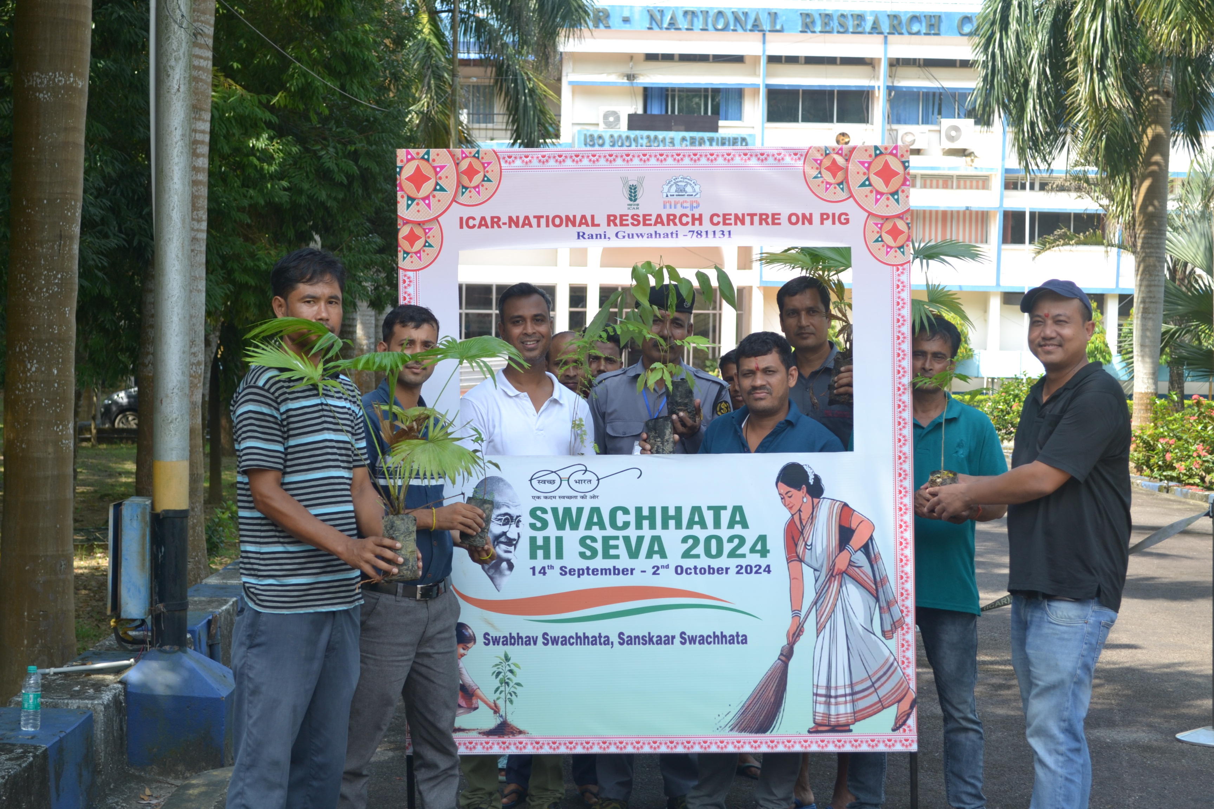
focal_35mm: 60
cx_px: 607
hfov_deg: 33.4
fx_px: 2023
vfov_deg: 22.6
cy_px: 404
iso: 110
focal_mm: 40
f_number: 5.3
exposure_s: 1/125
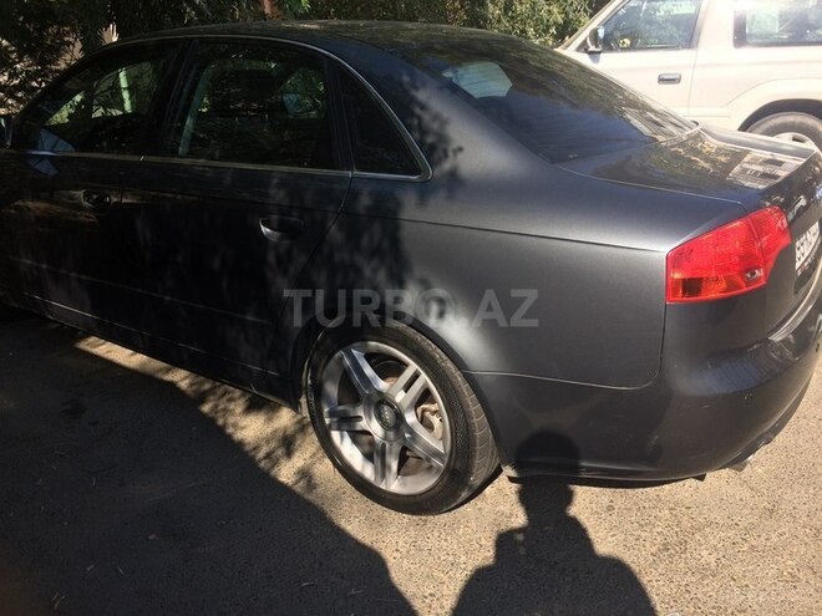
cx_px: 411
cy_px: 308
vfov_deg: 48.2
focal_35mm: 29
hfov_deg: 61.7
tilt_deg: -22.5
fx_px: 689
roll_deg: -1.4
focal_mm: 4.15
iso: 32
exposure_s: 1/1325
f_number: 2.2
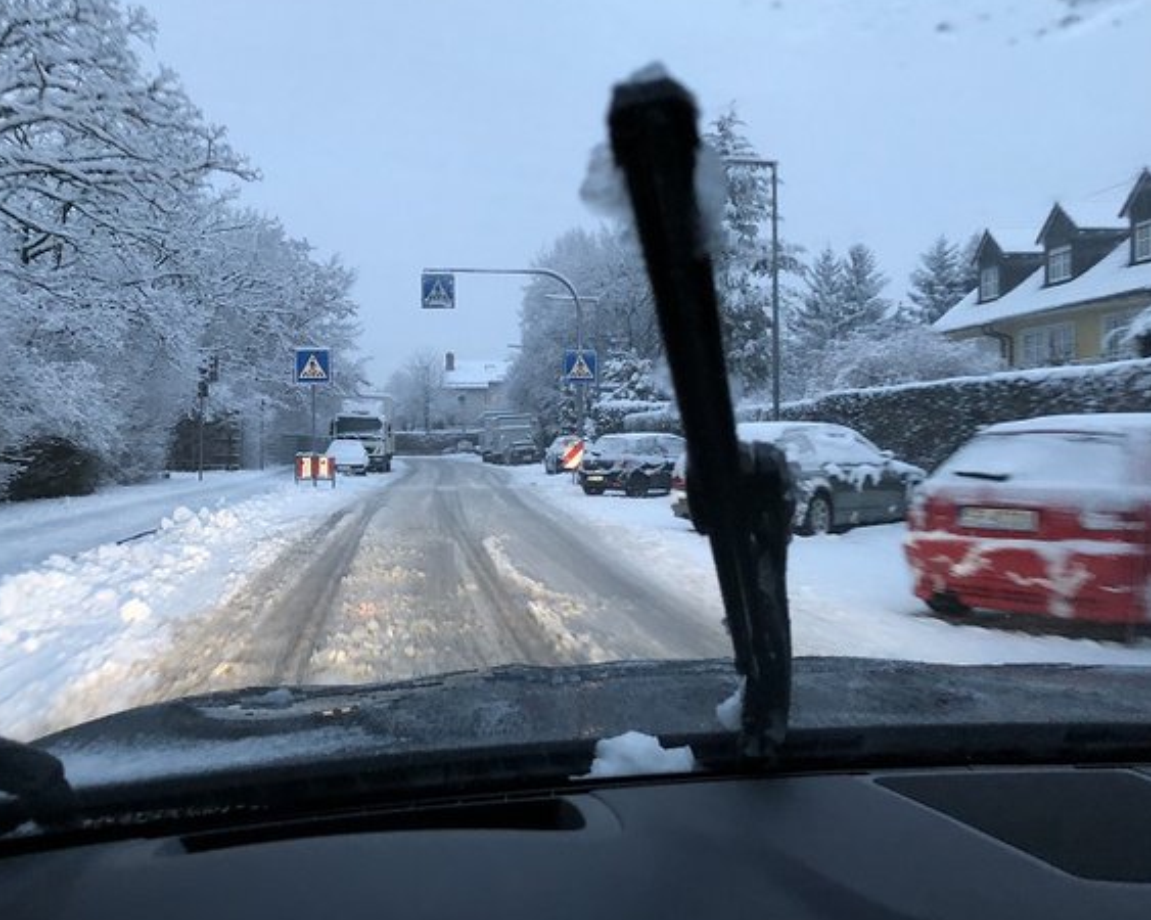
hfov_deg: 52.5
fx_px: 1158
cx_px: 454
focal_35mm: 34
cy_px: 443
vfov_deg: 43.3
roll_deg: +0.3
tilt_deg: -2.9
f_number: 1.8
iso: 80
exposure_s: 1/17
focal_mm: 3.99
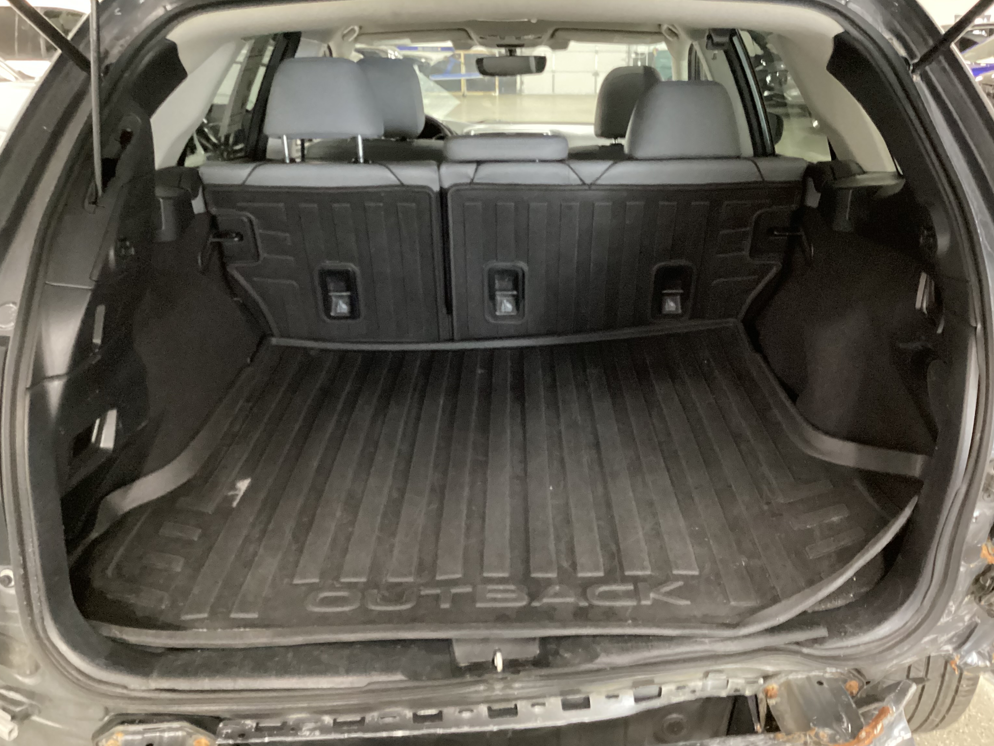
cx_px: 514
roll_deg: -0.5
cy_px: 370
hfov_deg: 55.3
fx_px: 948
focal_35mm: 33
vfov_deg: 43.0
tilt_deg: -20.9
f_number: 2.4
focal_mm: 3.3
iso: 640
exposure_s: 1/17
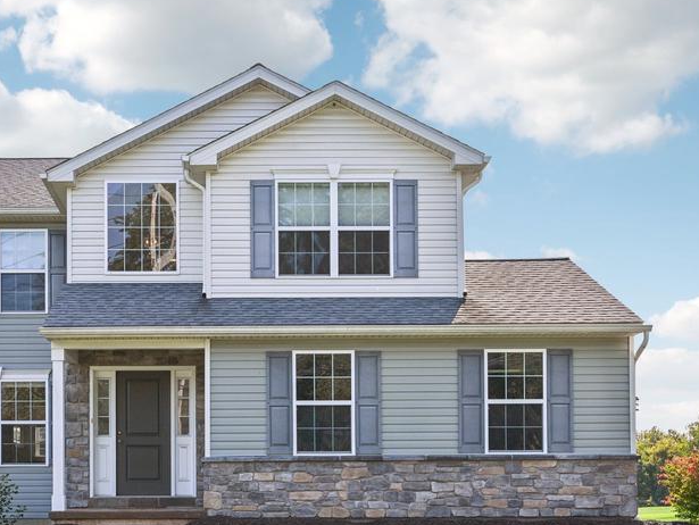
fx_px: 970
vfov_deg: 30.3
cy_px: 262
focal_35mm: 48
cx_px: 233
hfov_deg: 39.2
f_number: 8
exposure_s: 1/800
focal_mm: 30
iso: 400
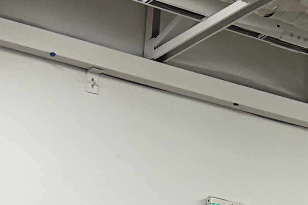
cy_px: 376
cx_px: 278
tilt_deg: +3.3
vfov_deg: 10.1
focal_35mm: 128
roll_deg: -3.5
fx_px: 1095
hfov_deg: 15.8
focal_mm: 6.86
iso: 200
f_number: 1.78
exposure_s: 1/120
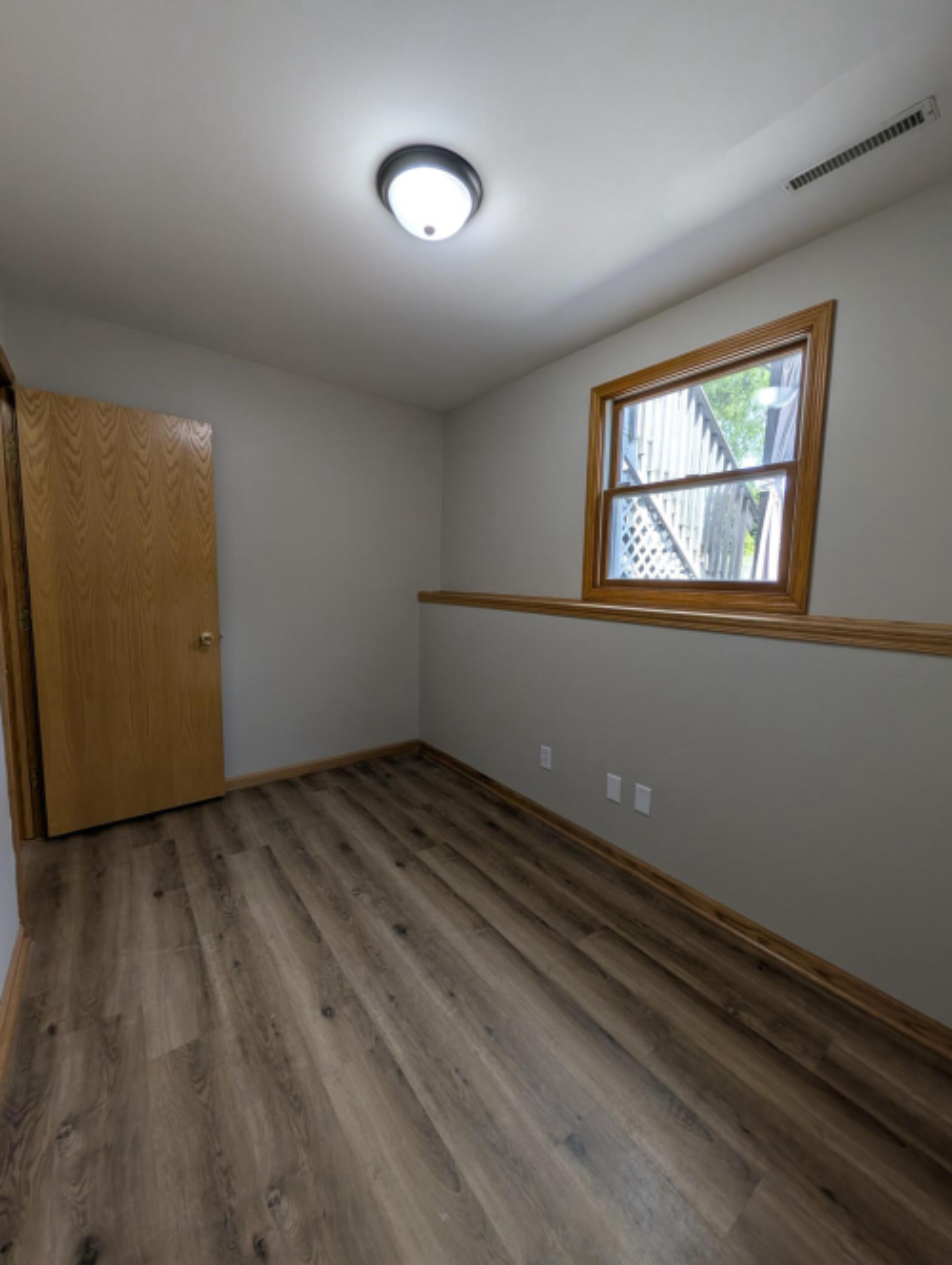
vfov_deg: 110.5
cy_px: 632
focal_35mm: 12
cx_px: 476
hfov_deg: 94.6
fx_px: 439
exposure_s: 1/126
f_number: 1.7
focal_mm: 2.02
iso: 60
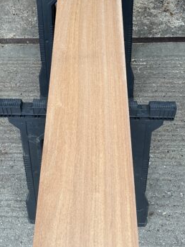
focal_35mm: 45
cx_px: 85
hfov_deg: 32.2
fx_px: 320
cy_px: 93
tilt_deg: -56.2
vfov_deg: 41.7
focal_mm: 3
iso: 16
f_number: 1.8
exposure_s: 1/100
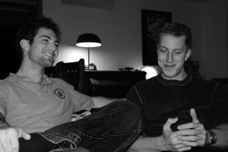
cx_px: 93
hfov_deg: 39.5
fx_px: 317
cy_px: 91
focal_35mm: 50
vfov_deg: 26.9
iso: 400
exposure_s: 1/100
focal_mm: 26
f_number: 2.8
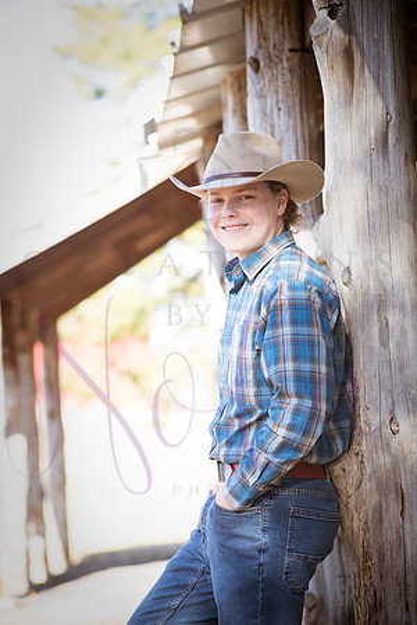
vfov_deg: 14.2
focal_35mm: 145
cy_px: 312
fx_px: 2519
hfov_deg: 9.5
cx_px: 208
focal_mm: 145
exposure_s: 1/500
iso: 800
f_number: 5
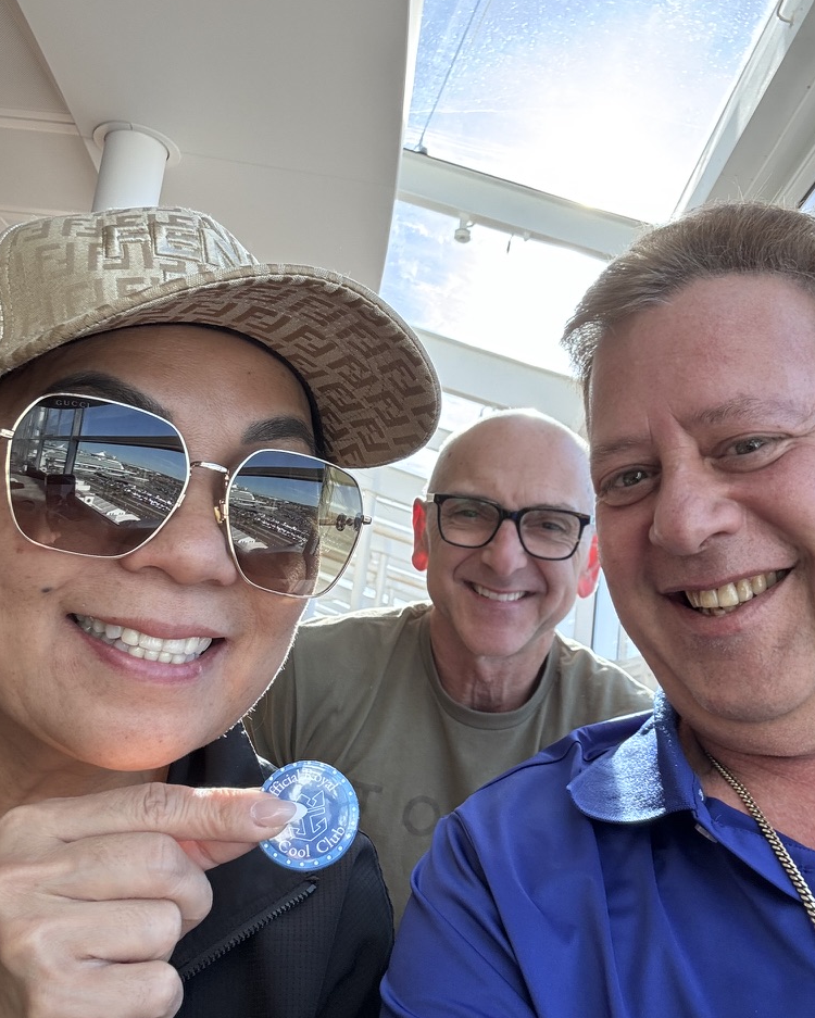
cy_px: 505
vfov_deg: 55.7
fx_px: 965
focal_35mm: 32
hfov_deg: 45.8
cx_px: 413
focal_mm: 2.69
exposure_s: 1/122
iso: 50
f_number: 1.9
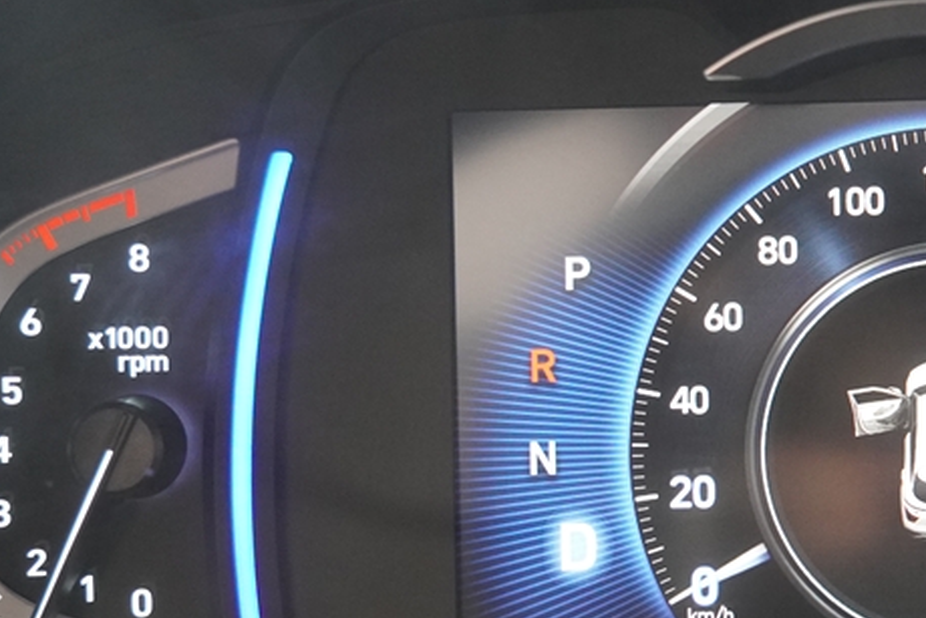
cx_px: 1017
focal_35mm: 90
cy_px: 313
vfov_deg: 15.2
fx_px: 2318
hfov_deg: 21.4
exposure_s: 1/160
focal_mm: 27
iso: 2000
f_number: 2.8
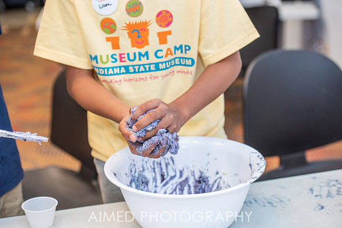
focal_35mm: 70
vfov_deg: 19.5
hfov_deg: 28.8
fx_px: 665
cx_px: 171
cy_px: 114
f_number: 4
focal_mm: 70
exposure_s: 1/250
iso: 800
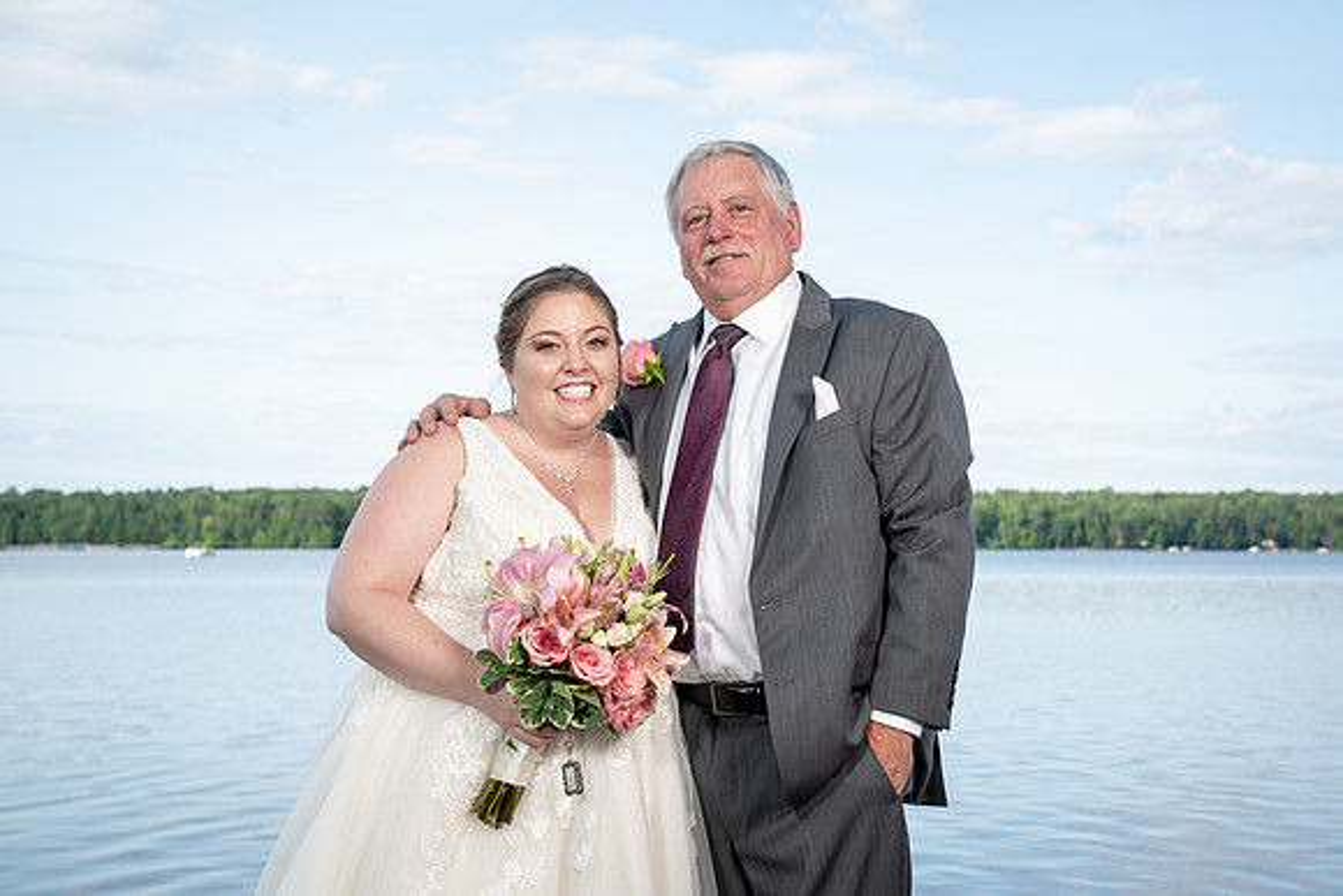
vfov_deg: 23.5
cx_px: 677
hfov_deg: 34.6
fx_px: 2159
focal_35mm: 58
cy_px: 448
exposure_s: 1/200
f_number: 5.6
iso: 100
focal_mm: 57
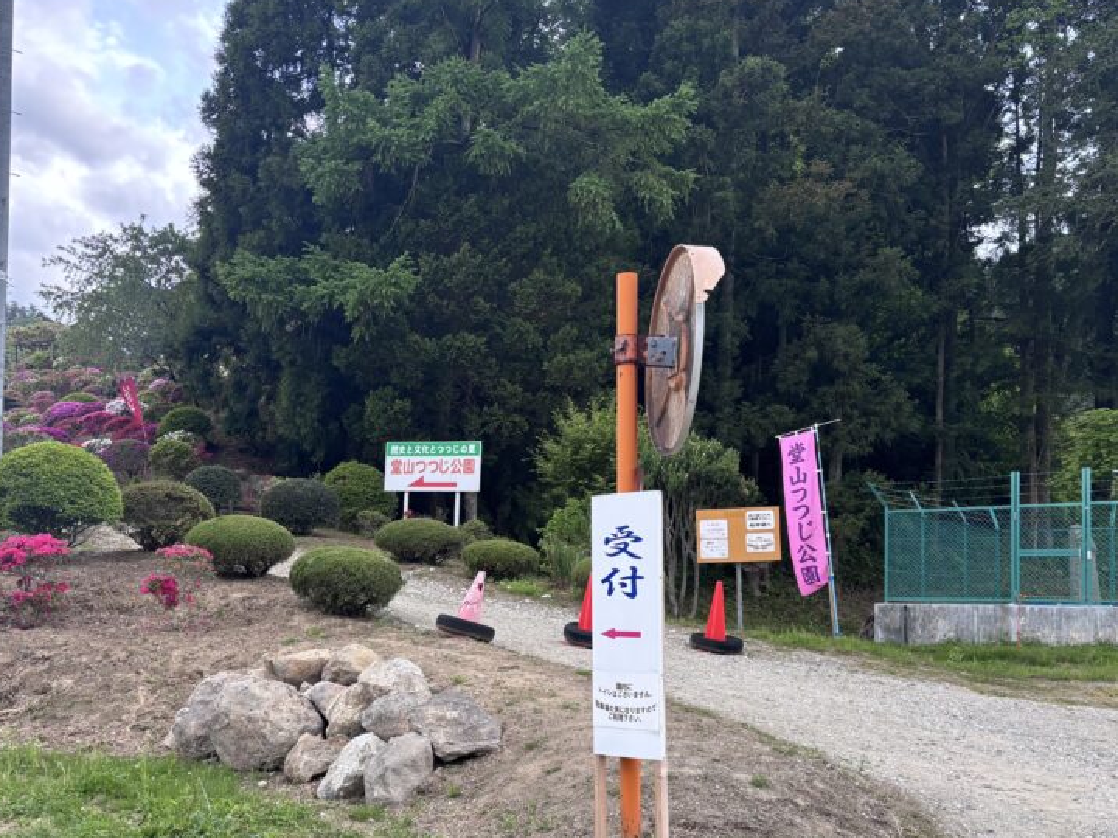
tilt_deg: +3.6
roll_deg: -0.6
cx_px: 424
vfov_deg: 38.3
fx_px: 1195
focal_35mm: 37
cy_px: 551
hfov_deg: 49.7
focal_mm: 5.96
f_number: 1.6
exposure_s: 1/179
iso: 50
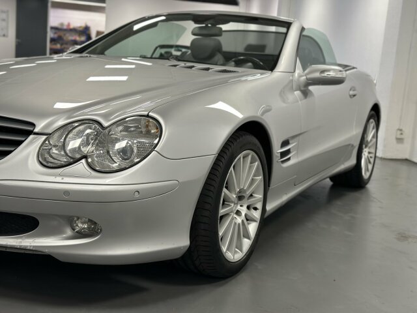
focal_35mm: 48
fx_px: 578
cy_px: 156
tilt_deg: -10.2
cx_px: 208
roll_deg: -5.1
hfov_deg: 39.7
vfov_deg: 30.3
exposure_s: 1/75
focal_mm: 6.86
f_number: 1.78
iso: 125
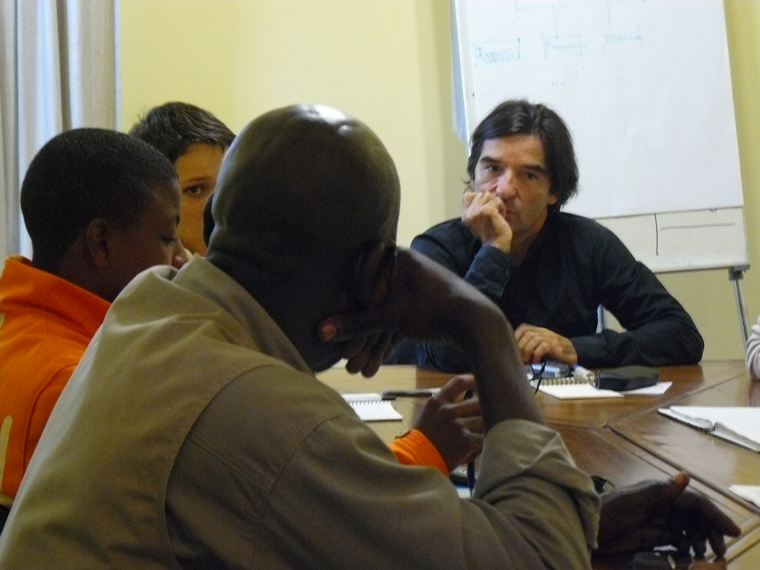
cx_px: 380
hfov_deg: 18.0
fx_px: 2393
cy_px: 285
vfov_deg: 13.6
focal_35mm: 109
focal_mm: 18.2
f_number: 3.2
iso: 400
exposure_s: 1/15
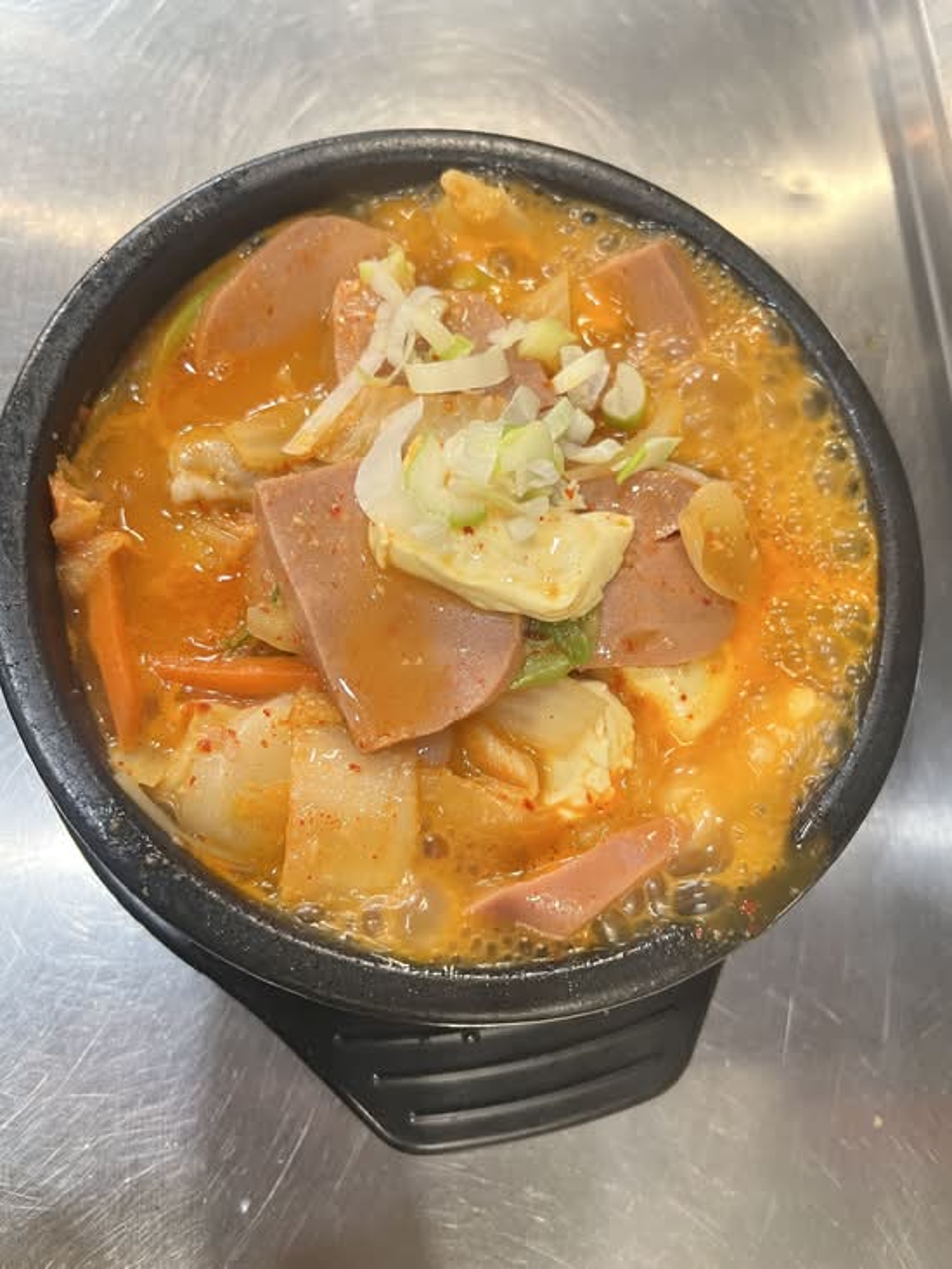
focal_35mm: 26
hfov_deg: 53.1
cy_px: 634
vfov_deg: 67.3
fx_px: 953
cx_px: 476
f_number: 1.5
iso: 250
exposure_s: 1/60
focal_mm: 5.7
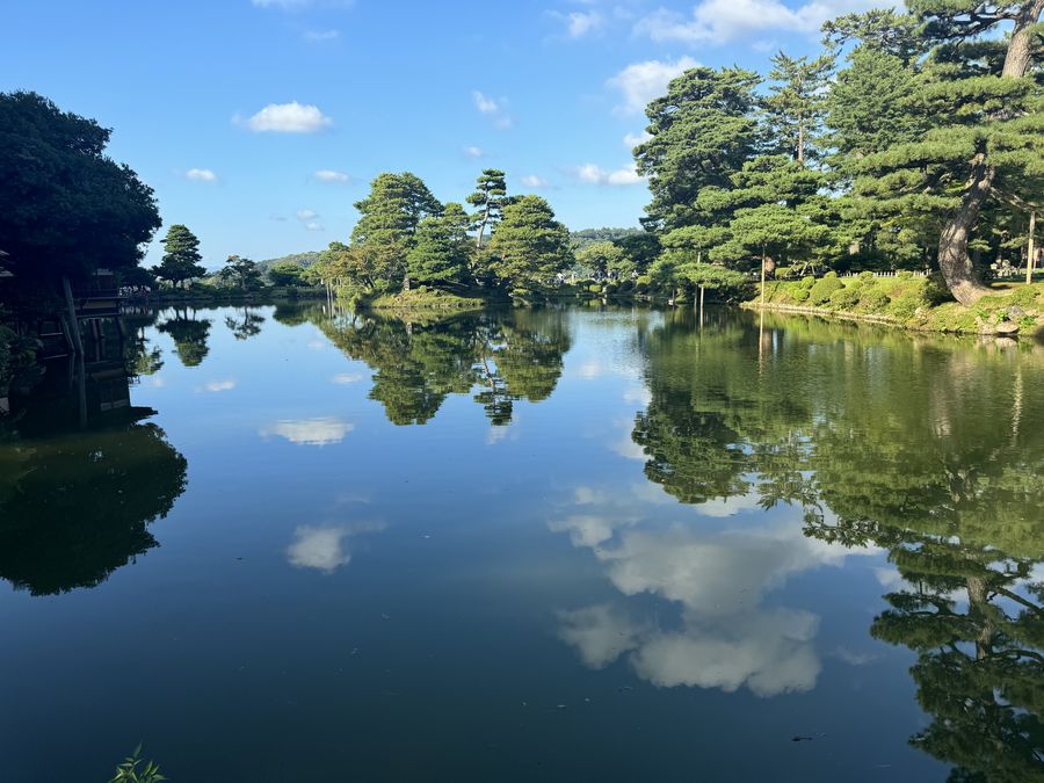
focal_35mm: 24
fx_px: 724
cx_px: 522
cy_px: 392
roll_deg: +2.4
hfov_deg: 71.6
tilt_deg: -9.3
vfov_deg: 56.8
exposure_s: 1/1767
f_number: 1.78
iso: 80
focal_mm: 6.76
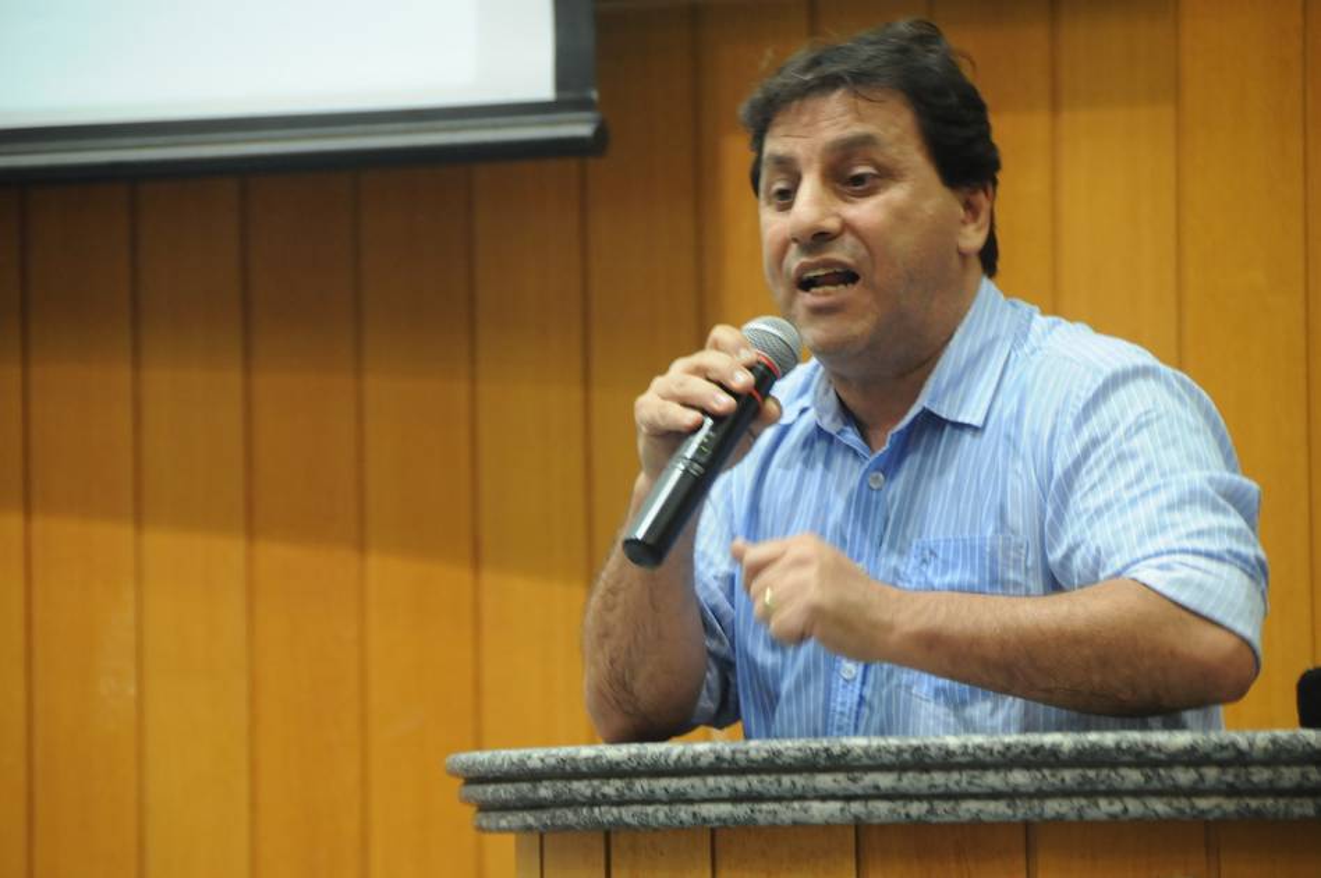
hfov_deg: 9.2
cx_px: 660
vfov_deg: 6.1
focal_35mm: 225
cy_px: 439
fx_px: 8248
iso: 1250
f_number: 5.6
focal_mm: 150
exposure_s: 1/40
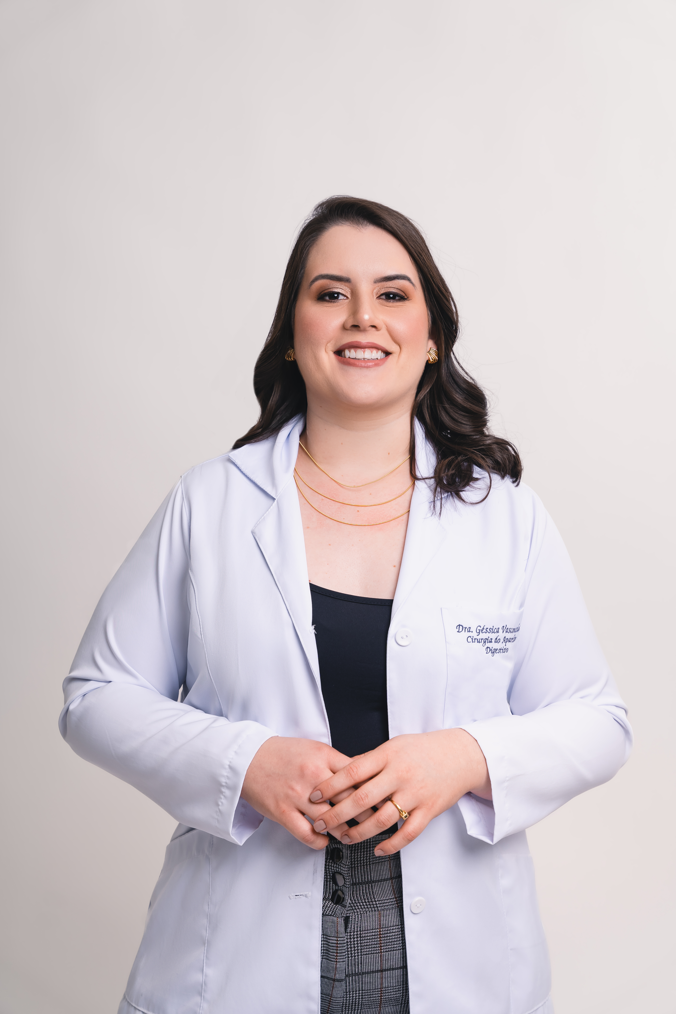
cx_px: 338
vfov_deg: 28.8
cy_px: 507
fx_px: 1972
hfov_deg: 19.5
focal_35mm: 70
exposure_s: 1/160
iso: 200
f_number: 5
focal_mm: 70
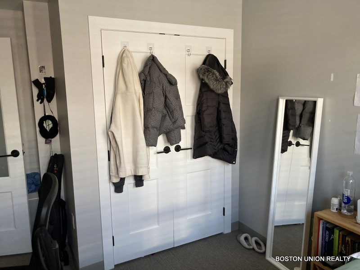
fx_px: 291
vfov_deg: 49.7
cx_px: 180
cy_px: 135
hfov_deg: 63.4
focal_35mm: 28
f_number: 1.8
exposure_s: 1/60
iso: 125
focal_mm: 3.99
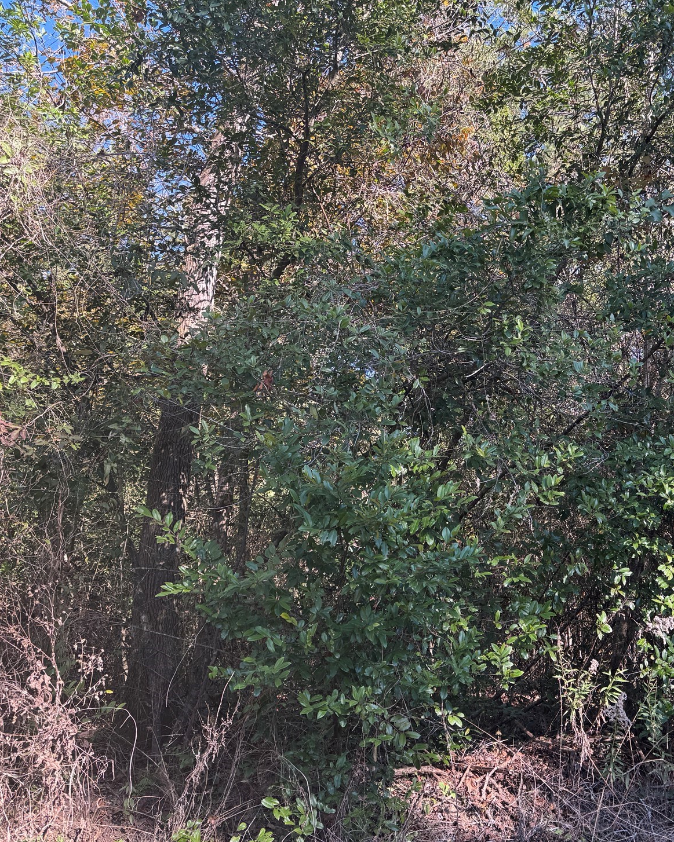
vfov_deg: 54.2
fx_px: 823
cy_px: 444
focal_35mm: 33
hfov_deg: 43.8
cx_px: 460
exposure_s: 1/293
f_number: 1.78
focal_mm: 6.76
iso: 80
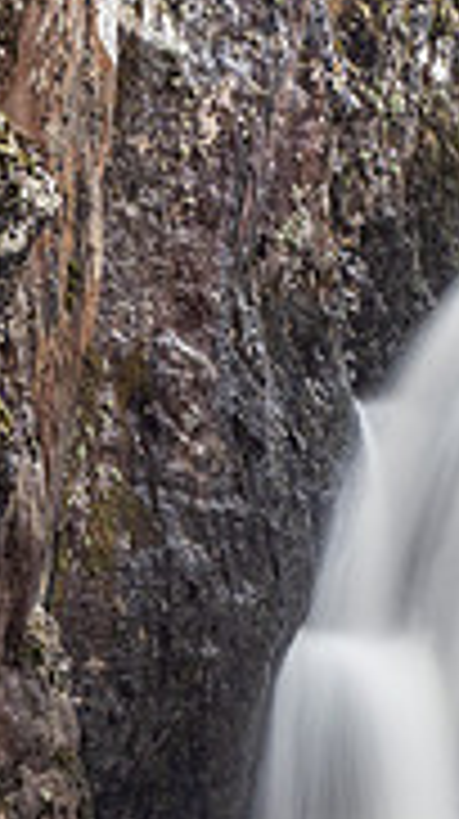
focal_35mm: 144
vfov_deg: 14.8
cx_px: 343
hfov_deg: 8.4
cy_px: 657
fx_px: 3124
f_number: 7.1
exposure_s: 3.2
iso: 200
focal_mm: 20
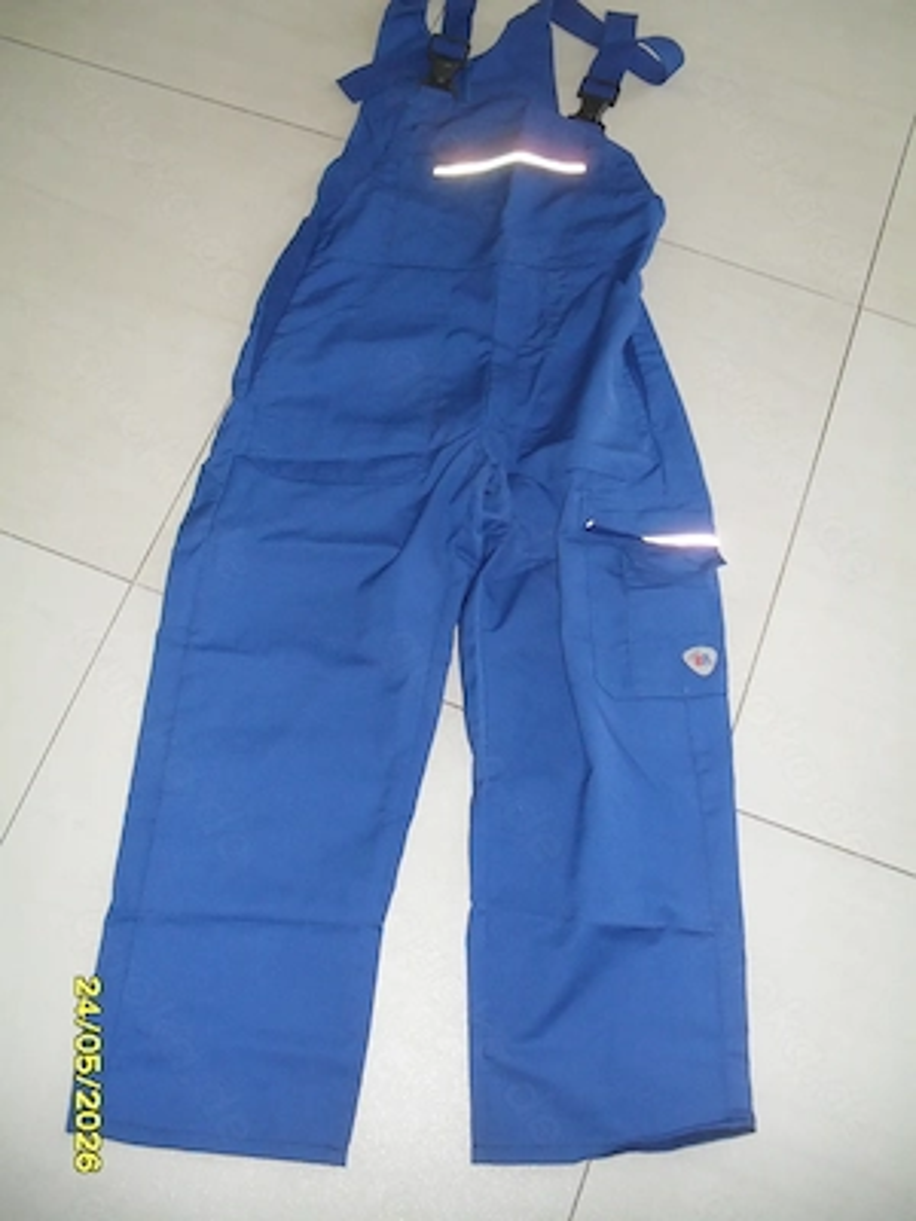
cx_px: 458
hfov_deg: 40.7
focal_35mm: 35
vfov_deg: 52.6
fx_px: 1235
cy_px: 610
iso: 200
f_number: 3.2
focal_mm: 6.3
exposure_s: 1/45
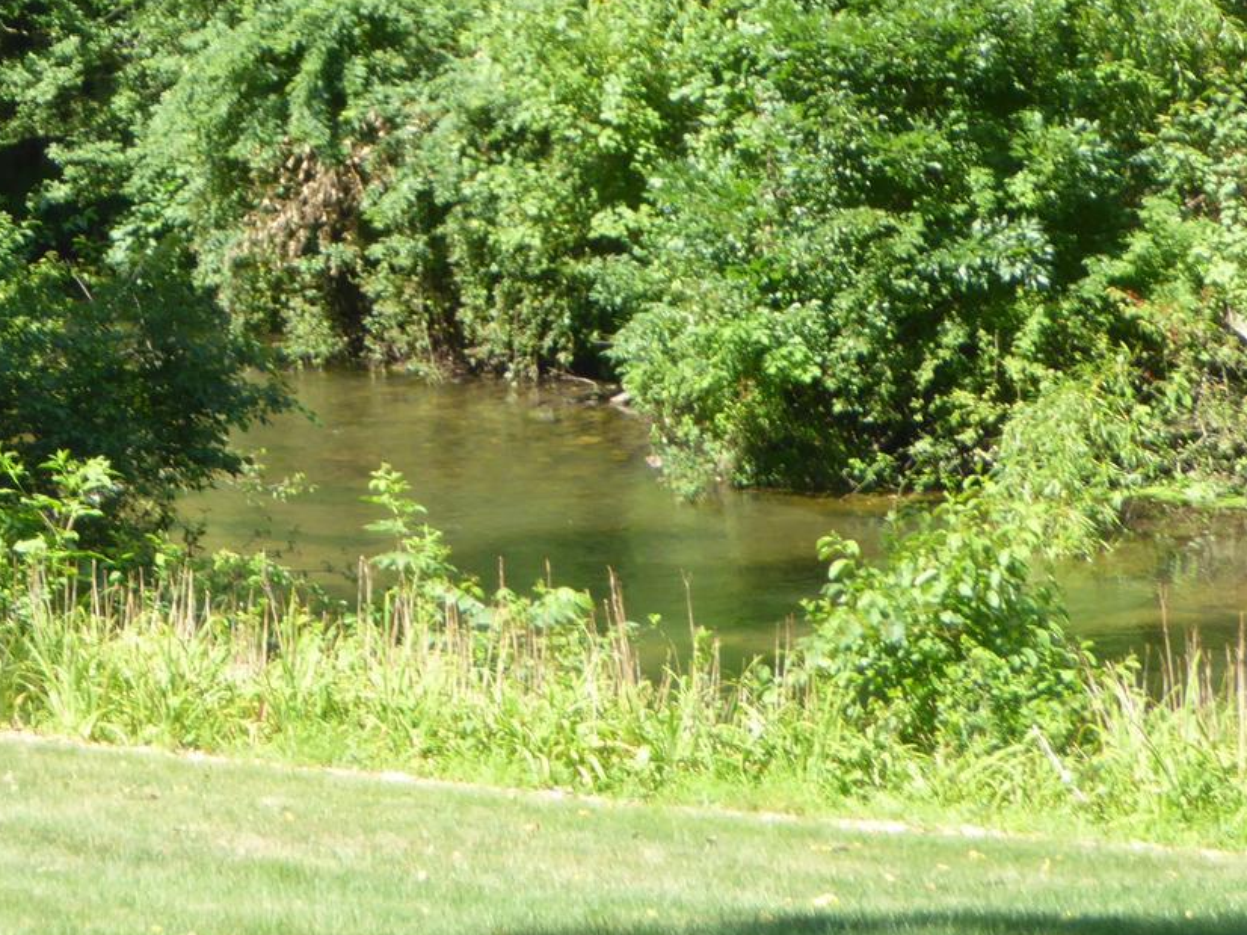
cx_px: 332
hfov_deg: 8.1
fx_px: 8751
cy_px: 347
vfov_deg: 6.1
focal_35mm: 243
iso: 100
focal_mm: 17.5
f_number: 5
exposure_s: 1/125
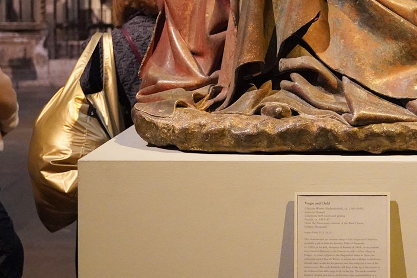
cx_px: 342
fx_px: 1019
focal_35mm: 88
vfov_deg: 15.1
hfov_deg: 22.8
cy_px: -44
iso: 8000
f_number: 2.8
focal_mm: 31
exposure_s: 1/100
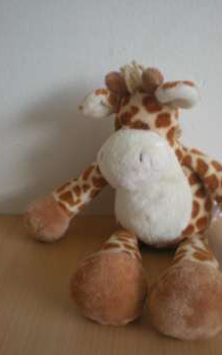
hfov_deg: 28.4
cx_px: 145
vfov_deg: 44.4
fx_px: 436
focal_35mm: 45
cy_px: 181
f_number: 3.1
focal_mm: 6.3
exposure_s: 1/14.8
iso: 200
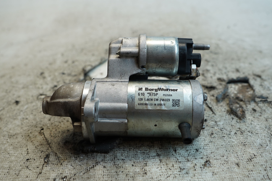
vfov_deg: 33.3
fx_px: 302
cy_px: 90
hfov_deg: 48.5
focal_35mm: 40
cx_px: 136
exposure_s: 1/60
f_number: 4
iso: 125
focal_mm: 27
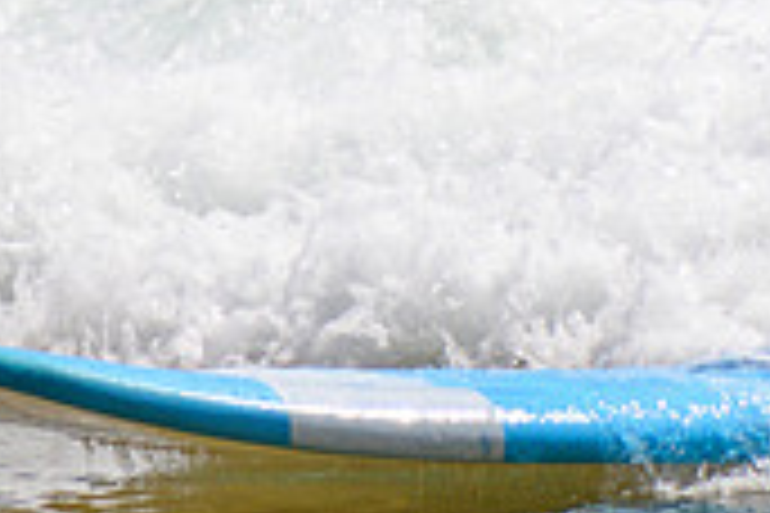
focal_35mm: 1863
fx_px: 39844
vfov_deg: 0.7
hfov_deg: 1.1
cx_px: 653
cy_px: -440
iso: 200
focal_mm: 400
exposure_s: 1/2000
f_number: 5.6
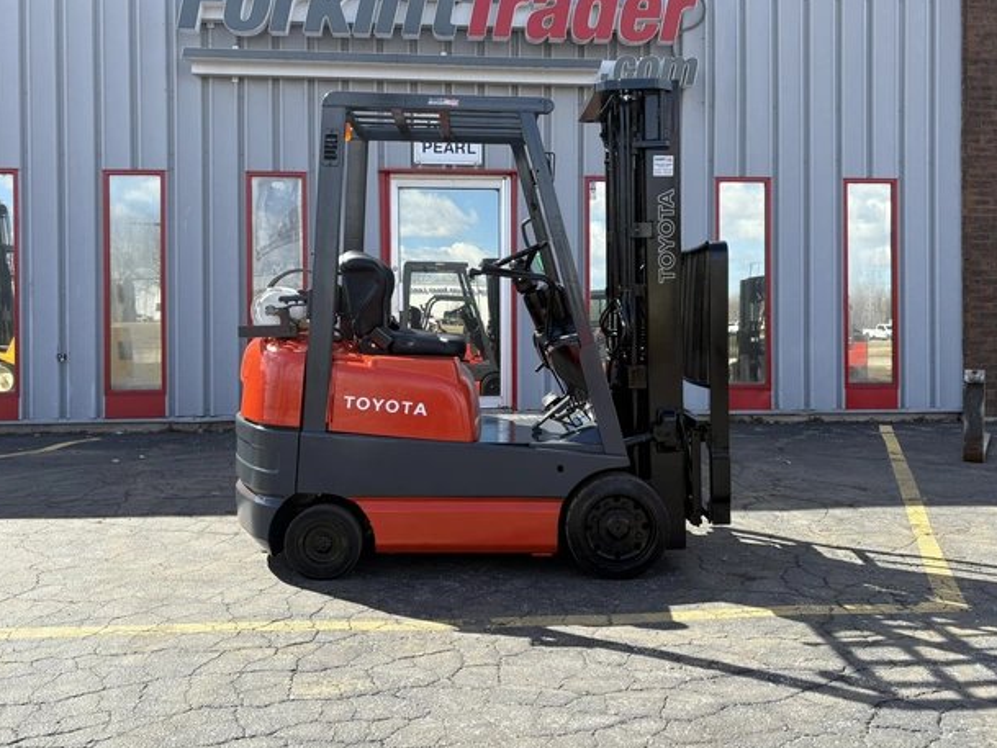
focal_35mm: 32
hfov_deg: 56.8
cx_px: 527
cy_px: 327
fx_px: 922
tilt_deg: +0.1
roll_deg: +0.6
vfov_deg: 44.1
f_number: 1.6
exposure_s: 1/1196
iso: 50
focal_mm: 5.96
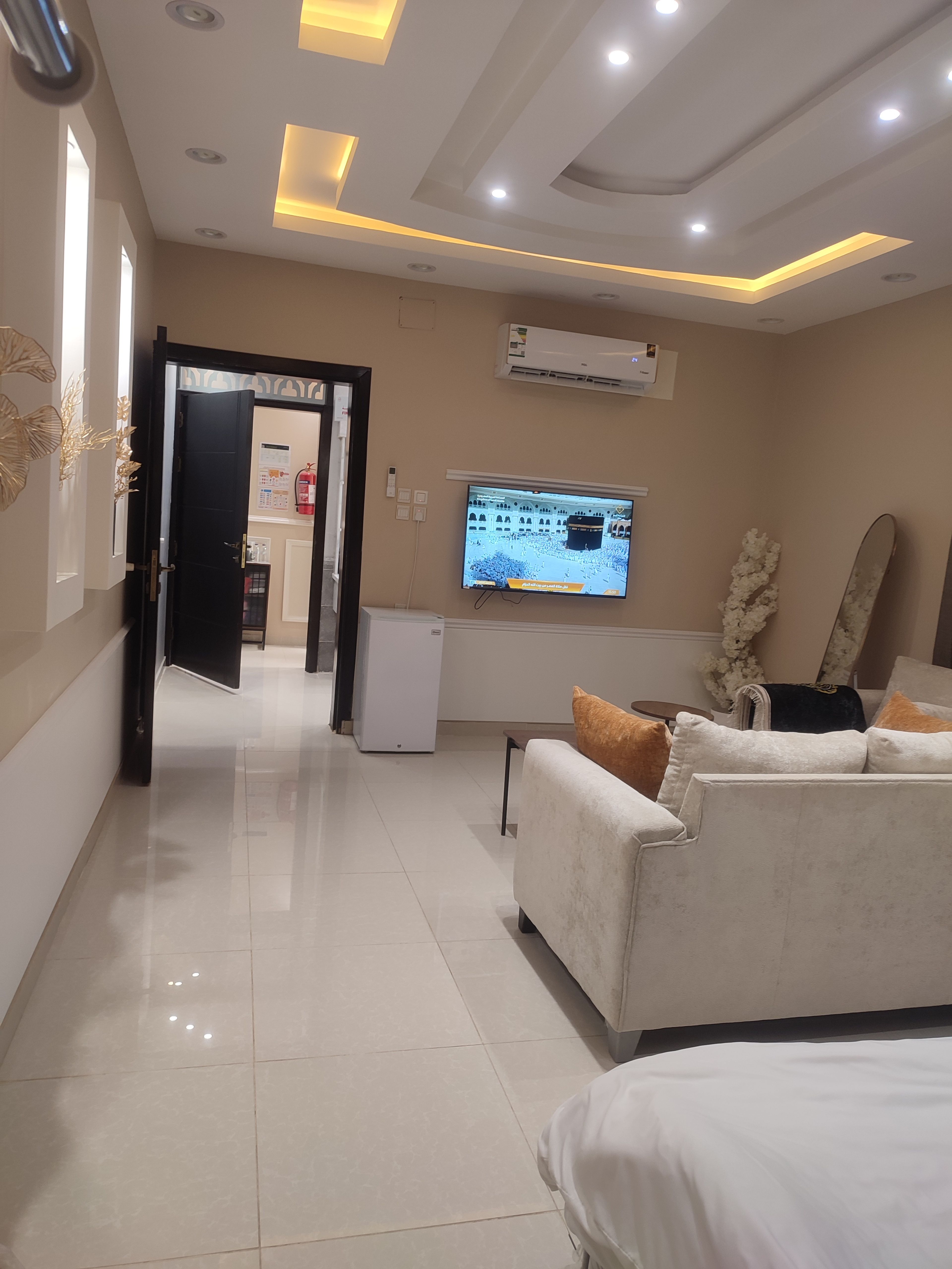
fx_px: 917
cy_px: 634
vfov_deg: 69.4
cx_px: 476
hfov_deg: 54.9
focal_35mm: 25
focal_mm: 6.04
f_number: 1.9
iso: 183
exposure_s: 1/30
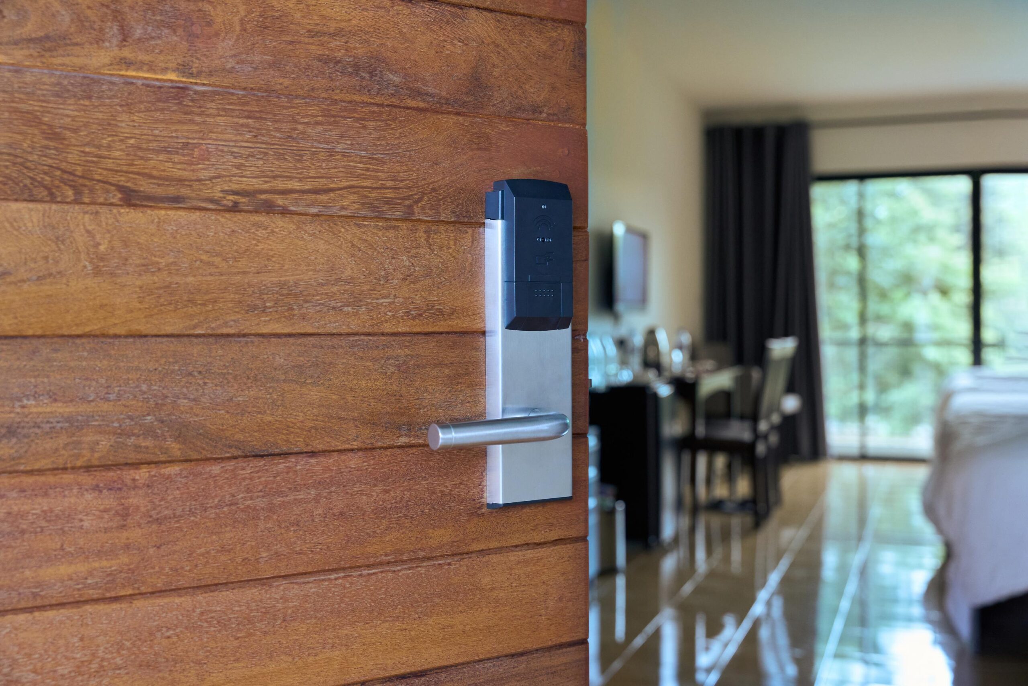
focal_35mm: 39
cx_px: 514
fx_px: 1125
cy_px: 343
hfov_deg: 49.1
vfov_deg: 33.9
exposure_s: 1/200
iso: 1600
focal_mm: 39.4
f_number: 4
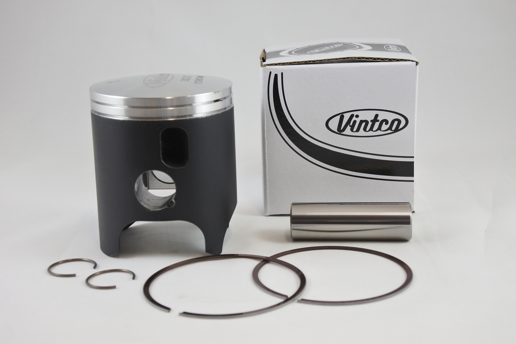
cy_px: 172
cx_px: 258
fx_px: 817
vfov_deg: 23.8
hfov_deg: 35.1
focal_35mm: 57
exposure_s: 1/125
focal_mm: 21.4
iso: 500
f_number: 4.8
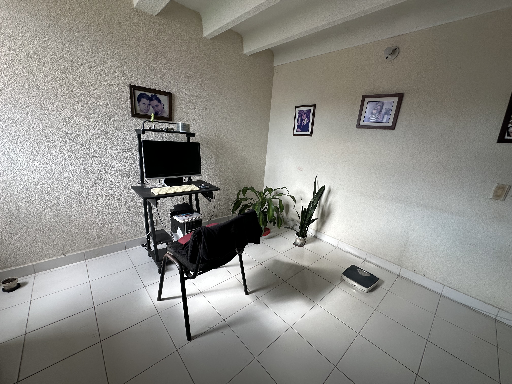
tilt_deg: -15.0
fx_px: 207
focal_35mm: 14
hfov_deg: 102.1
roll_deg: -4.8
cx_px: 256
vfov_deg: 85.7
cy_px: 192
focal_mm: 2.22
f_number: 2.2
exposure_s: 1/99
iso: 80
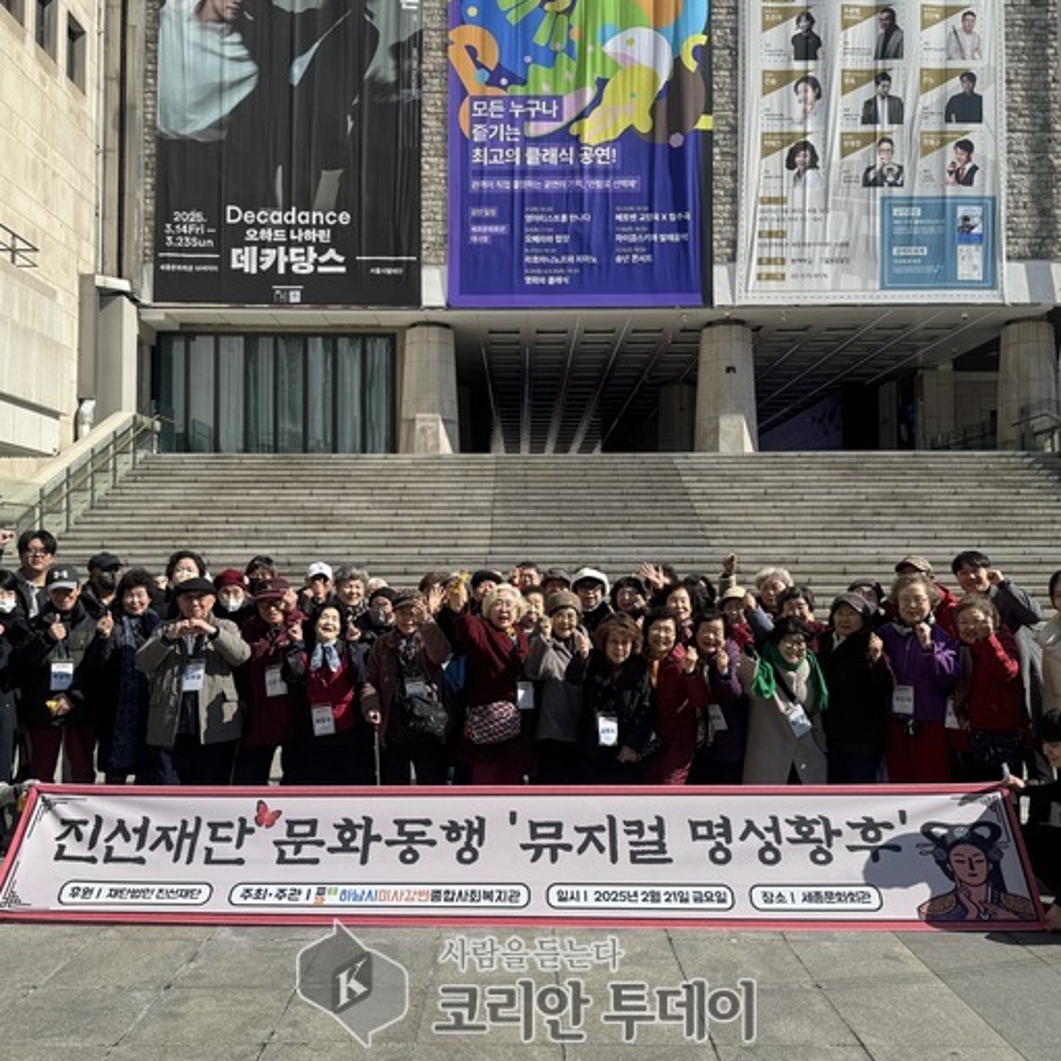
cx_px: 526
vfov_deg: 55.6
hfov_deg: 55.6
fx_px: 1006
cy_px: 534
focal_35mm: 29
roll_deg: +0.5
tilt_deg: +2.8
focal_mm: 6.76
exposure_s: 1/4608
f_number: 1.78
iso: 80
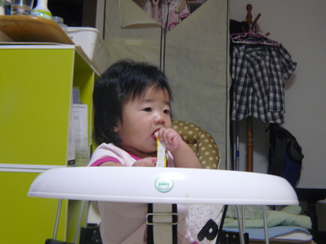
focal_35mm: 66
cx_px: 163
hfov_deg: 29.4
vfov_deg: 22.3
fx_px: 622
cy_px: 122
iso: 200
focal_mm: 11
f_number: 3.2
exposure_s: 1/10
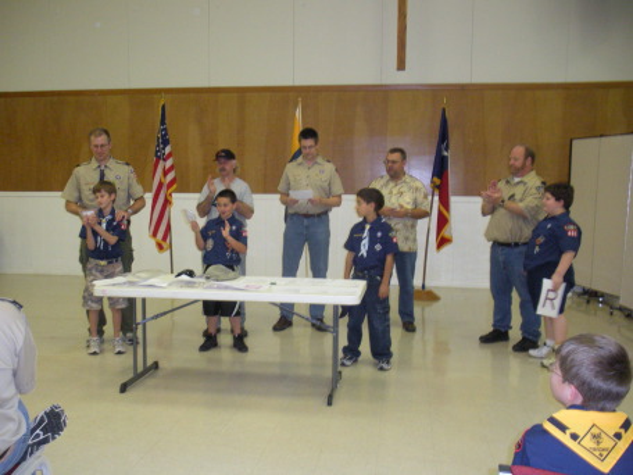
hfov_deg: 51.4
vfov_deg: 39.7
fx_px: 658
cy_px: 238
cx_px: 316
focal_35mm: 36
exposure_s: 1/46.6
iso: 366
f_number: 3.5
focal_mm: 6.3
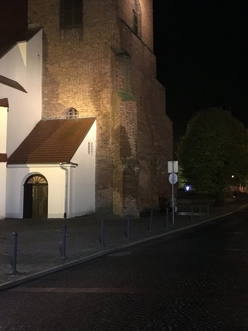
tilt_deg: +3.3
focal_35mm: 39
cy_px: 166
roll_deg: +0.5
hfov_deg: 35.7
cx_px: 196
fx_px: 372
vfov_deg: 47.9
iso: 800
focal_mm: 4.15
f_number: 2.2
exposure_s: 1/17
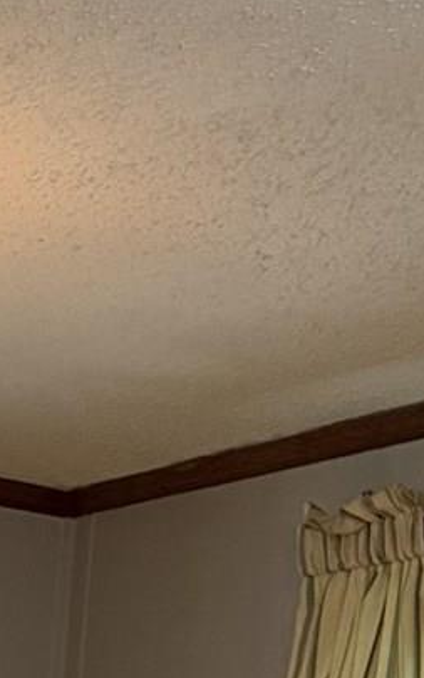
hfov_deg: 7.7
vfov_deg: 13.3
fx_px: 2677
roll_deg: -1.8
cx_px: -928
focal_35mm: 145
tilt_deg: -6.2
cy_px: 1114
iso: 500
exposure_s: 1/60
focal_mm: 6.76
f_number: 1.78
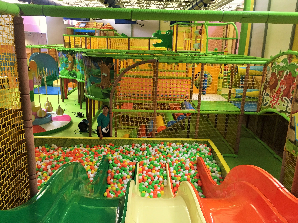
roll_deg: -2.2
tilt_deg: -15.3
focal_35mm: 29
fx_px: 250
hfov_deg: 61.7
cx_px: 149
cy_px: 112
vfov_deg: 48.2
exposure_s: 1/33
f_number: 2.2
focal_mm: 4.15
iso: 250
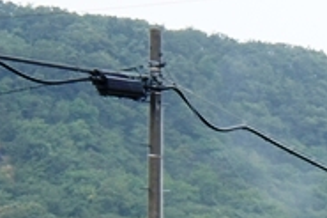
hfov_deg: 7.3
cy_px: 460
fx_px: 2468
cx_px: 603
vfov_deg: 4.9
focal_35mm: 272
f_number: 4.5
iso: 200
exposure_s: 1/160
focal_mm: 42
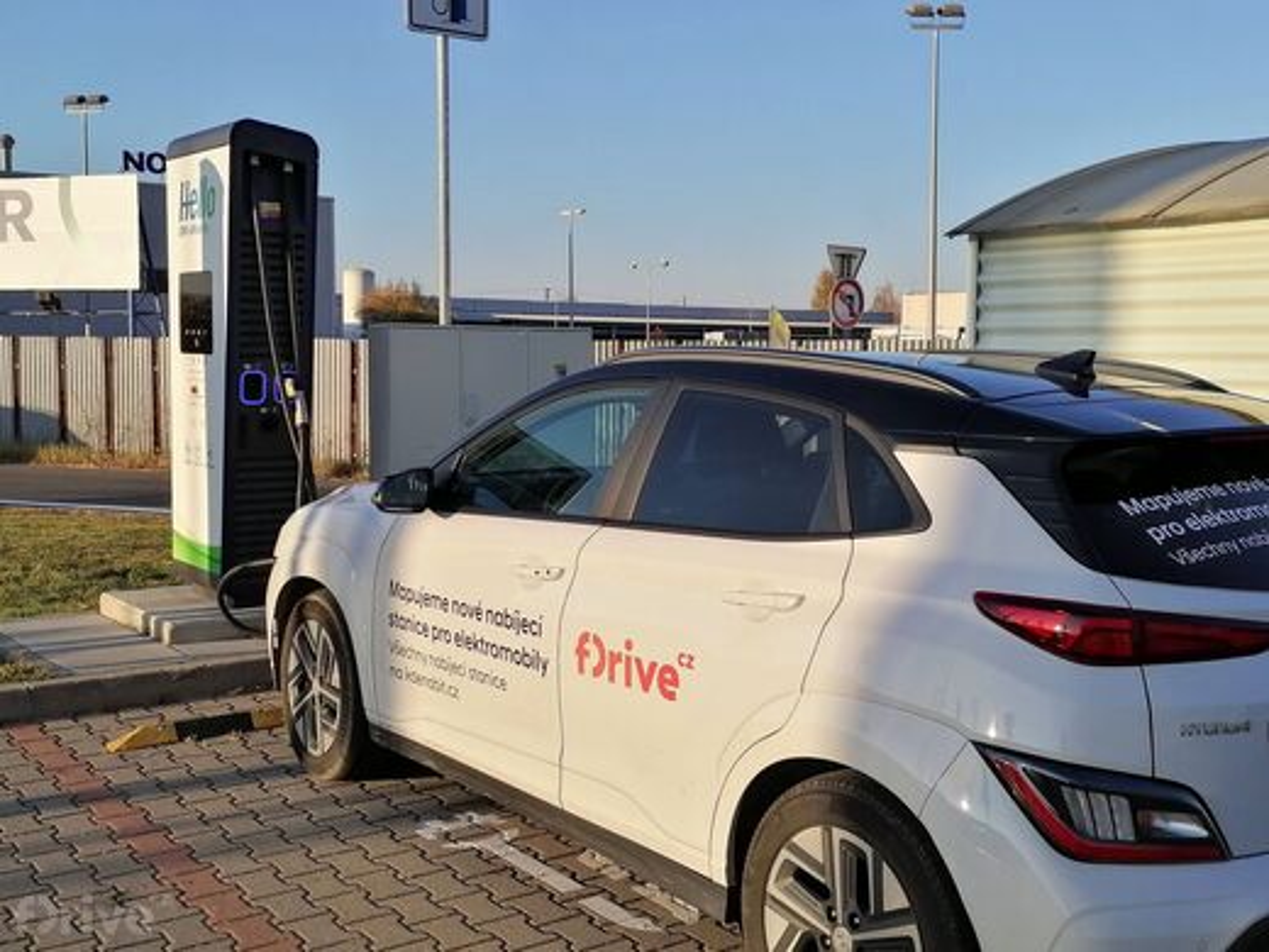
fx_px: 1503
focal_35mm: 41
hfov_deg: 45.8
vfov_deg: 35.1
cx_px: 634
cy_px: 476
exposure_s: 1/1366
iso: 50
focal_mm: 5.3
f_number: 1.8
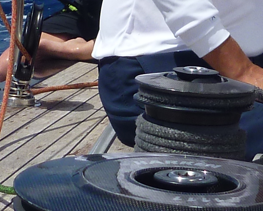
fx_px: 1347
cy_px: 28
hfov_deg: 11.1
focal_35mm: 173
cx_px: 154
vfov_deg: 8.9
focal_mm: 4.9
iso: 80
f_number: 10
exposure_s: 1/160
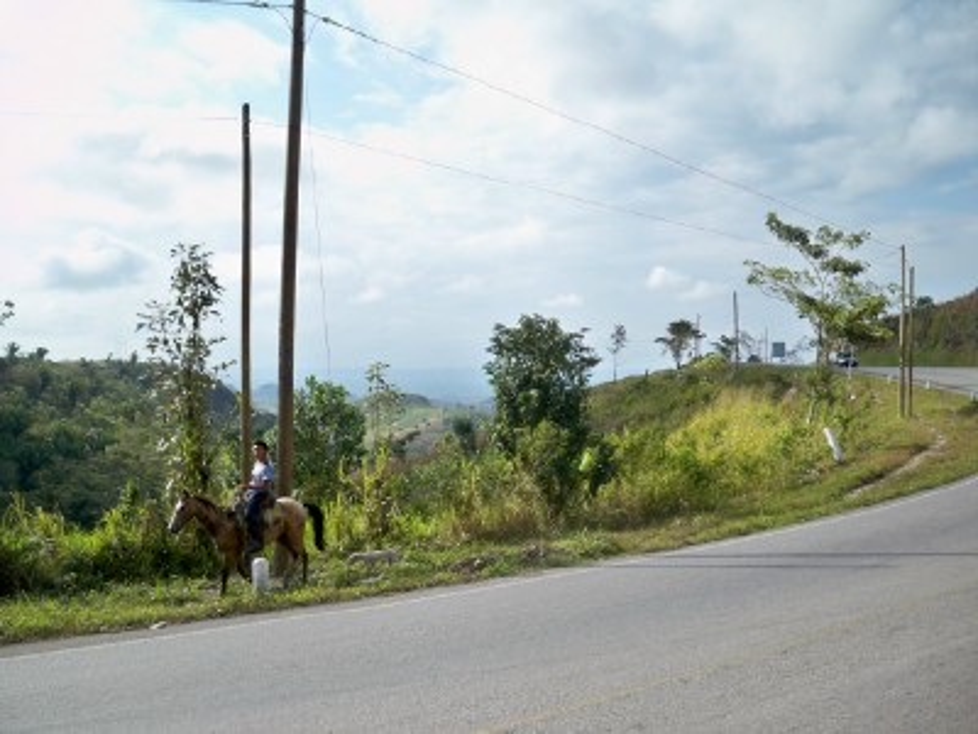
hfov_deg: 52.6
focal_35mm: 35
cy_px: 367
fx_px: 989
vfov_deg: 40.7
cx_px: 489
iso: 64
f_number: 3.1
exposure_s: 1/640
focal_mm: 6.3
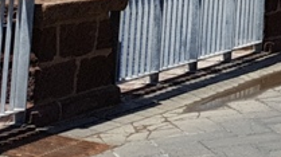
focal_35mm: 139
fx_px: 1034
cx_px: 473
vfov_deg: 7.7
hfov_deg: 14.1
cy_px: -297
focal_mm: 4.2
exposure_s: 1/2536
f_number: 1.7
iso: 50
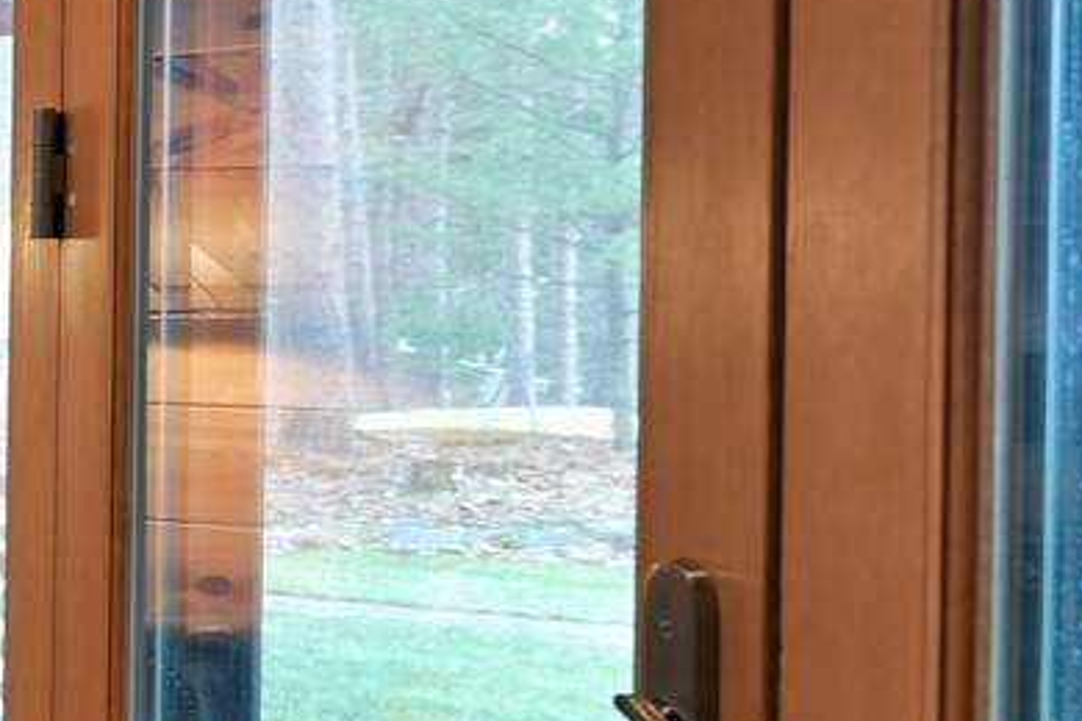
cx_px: -1723
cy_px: 322
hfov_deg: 13.8
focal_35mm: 78
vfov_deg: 17.5
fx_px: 2344
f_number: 5.6
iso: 100
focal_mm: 14
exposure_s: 1/1.3
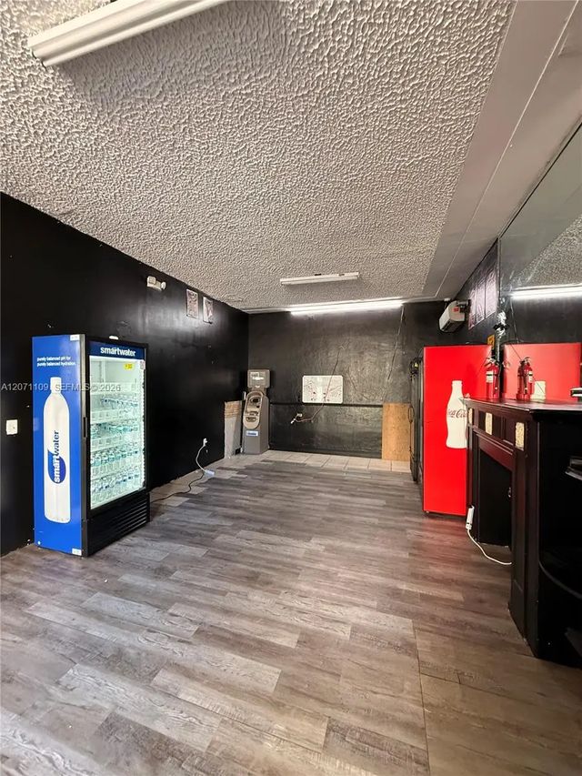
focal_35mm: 14
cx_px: 291
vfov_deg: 102.1
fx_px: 314
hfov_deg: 85.7
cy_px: 388
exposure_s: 1/120
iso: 500
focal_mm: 2.22
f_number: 2.2
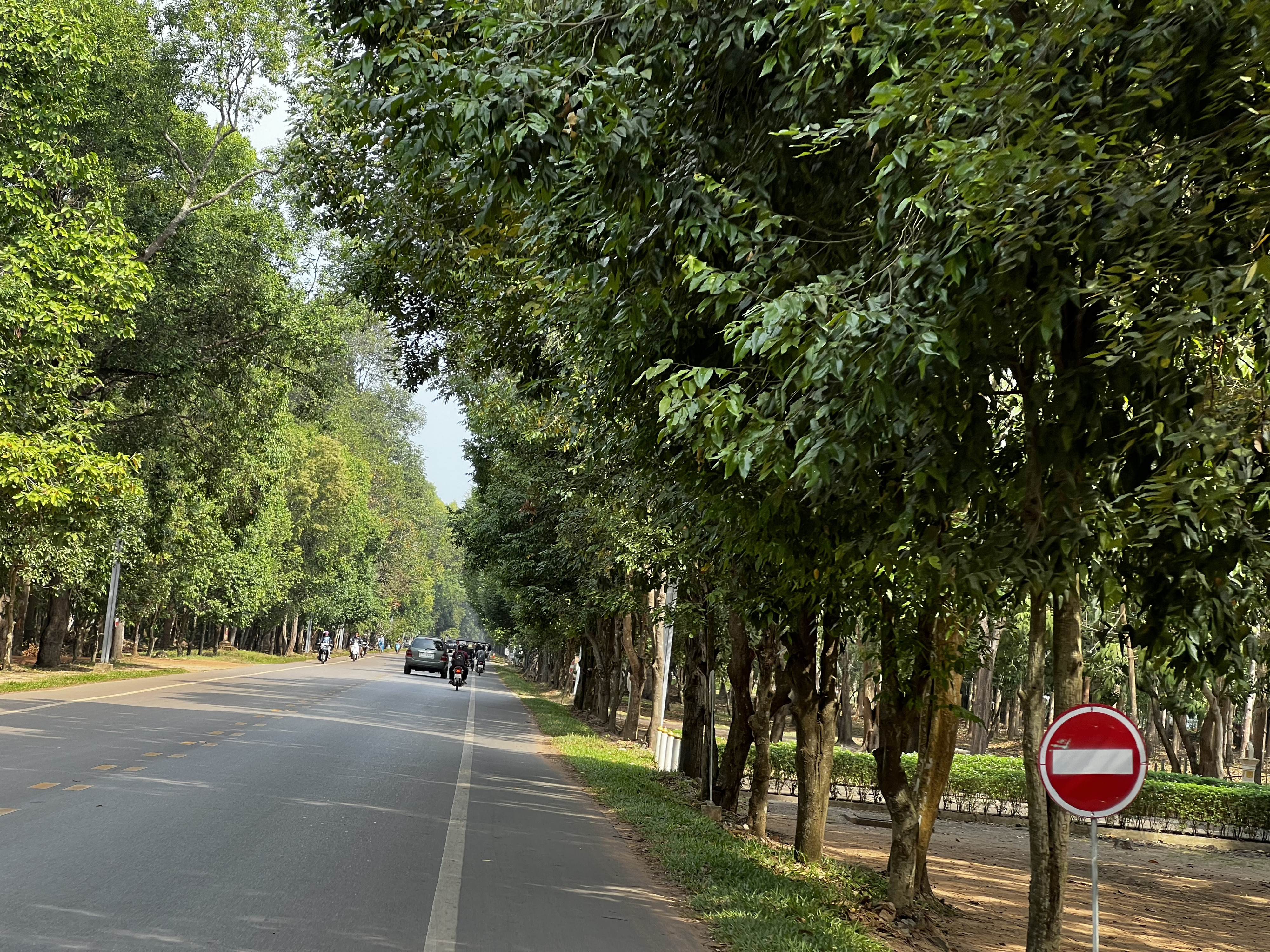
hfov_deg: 25.3
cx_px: 635
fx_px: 2825
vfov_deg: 19.1
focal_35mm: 77
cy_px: 476
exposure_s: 1/116
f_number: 2.8
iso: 32
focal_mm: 9
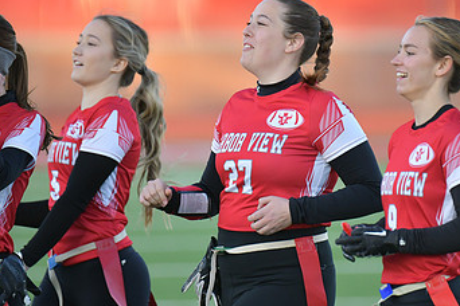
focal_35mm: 509
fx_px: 6503
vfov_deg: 2.7
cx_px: 277
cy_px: 116
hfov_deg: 4.1
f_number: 2.8
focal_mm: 300
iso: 1400
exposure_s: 1/3200
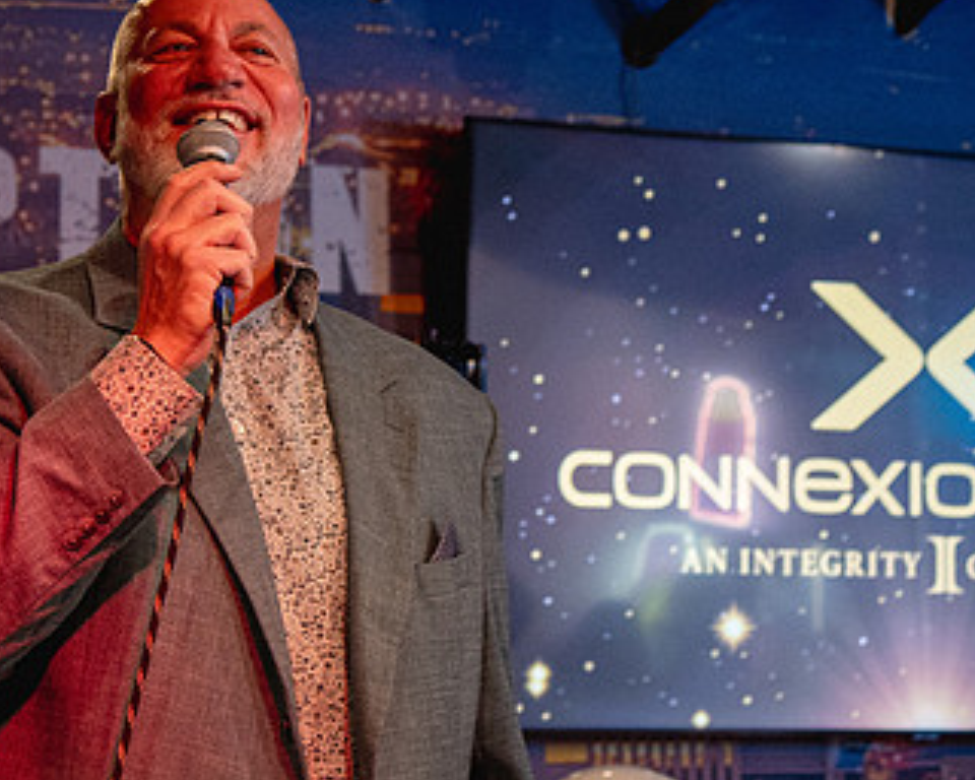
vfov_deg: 12.5
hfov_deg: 15.6
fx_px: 3549
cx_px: 445
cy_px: 279
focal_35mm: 123
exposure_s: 1/50
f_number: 4
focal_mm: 52
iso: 4000
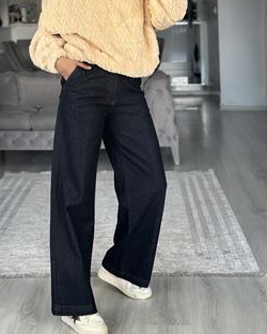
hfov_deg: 20.2
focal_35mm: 76
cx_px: 111
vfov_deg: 24.9
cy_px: 108
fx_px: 750
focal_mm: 6.86
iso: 200
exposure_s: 1/60
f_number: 1.78
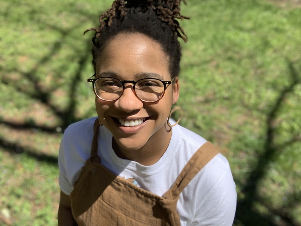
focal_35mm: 32
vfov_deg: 44.2
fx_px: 278
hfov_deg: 56.8
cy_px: 113
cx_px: 150
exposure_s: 1/488
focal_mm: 2.87
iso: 16
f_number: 2.2
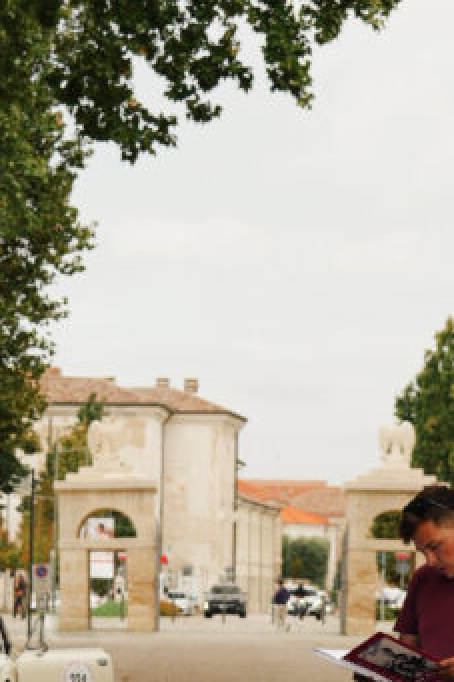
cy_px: 418
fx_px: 3030
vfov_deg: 12.8
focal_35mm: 160
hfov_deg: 8.6
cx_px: 157
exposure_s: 1/200
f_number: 4
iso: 100
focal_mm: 39
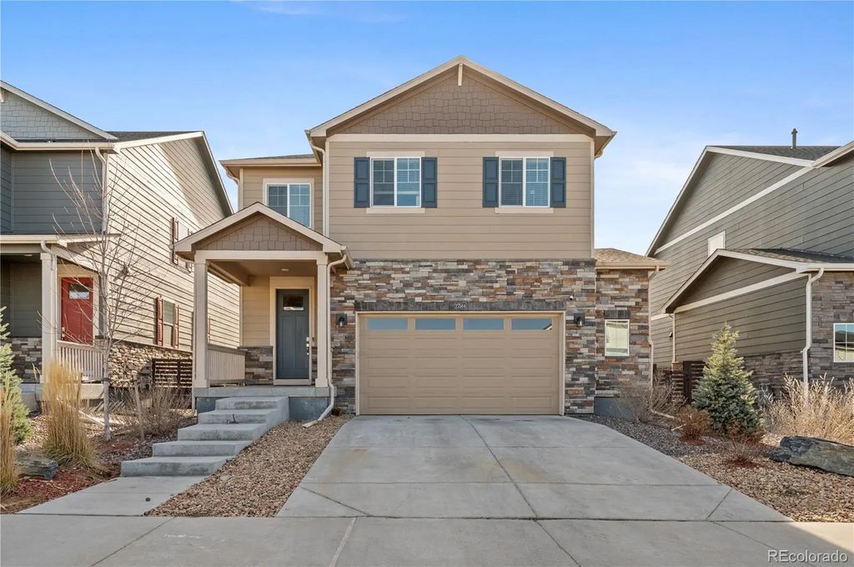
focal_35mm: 22
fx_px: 521
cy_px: 284
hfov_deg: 78.7
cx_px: 427
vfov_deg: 57.1
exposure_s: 1/250
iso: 400
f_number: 8
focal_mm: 22
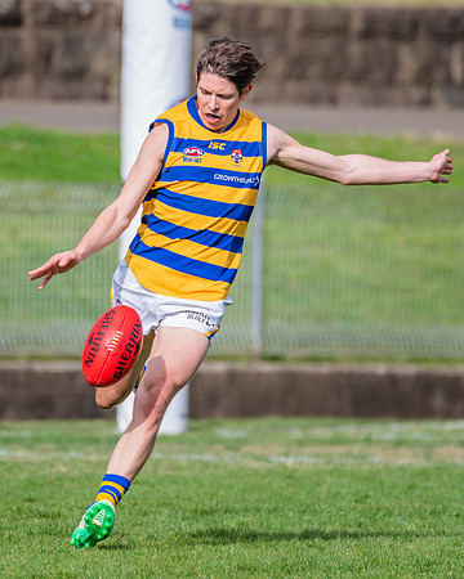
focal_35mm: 921
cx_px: 207
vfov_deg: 2.1
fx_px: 15816
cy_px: 269
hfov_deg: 1.7
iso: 800
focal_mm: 600
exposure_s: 1/1600
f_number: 9
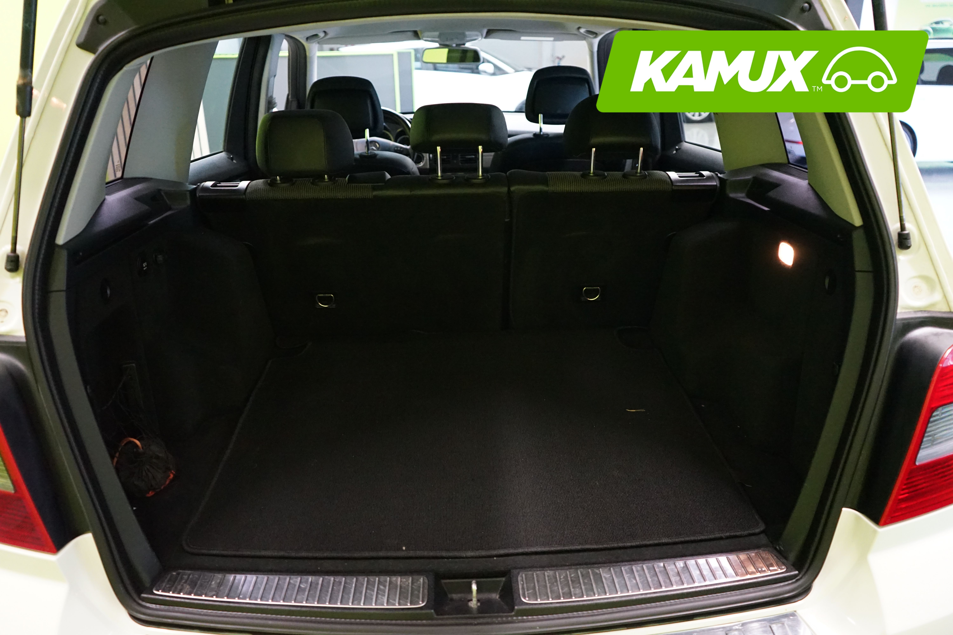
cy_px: 318
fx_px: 741
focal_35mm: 28
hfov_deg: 65.5
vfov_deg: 46.4
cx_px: 476
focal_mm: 28
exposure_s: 1/50
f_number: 3.5
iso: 6400
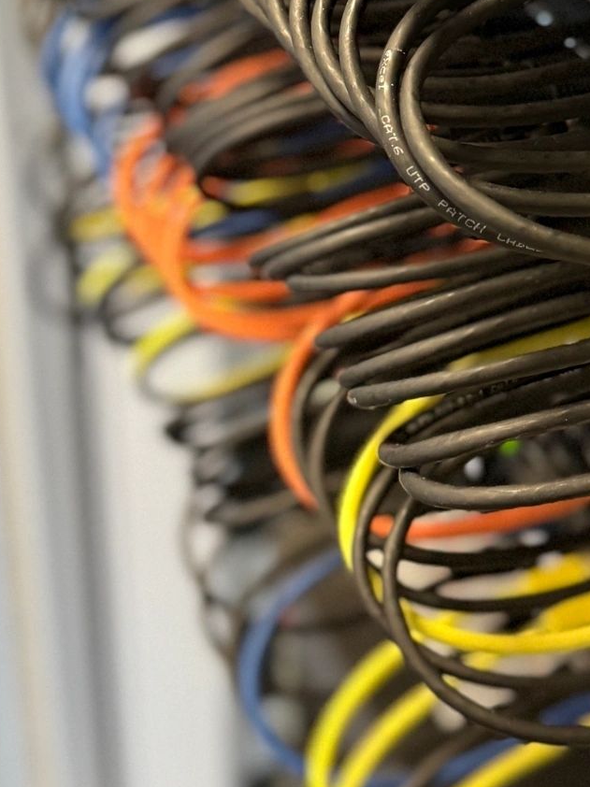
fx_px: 1660
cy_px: 93
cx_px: 390
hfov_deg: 20.1
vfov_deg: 25.9
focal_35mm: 73
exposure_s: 1/50
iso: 500
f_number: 1.78
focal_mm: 6.76
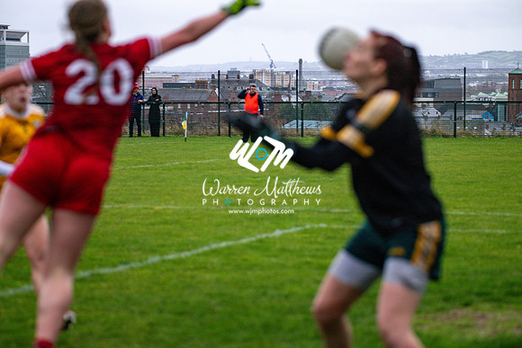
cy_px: 174
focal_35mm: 125
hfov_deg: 16.4
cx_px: 261
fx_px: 1813
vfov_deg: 11.0
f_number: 2.8
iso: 500
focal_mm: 125
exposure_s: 1/640
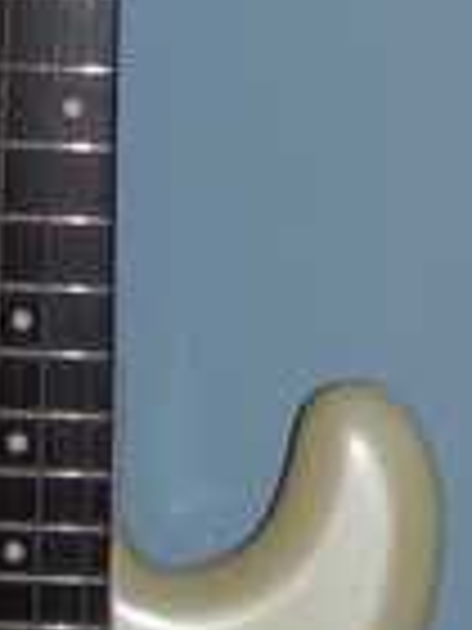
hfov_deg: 6.3
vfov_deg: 8.3
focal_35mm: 235
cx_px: 584
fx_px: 4272
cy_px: -99
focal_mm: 8.5
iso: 50
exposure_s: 1/60.1
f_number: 2.9
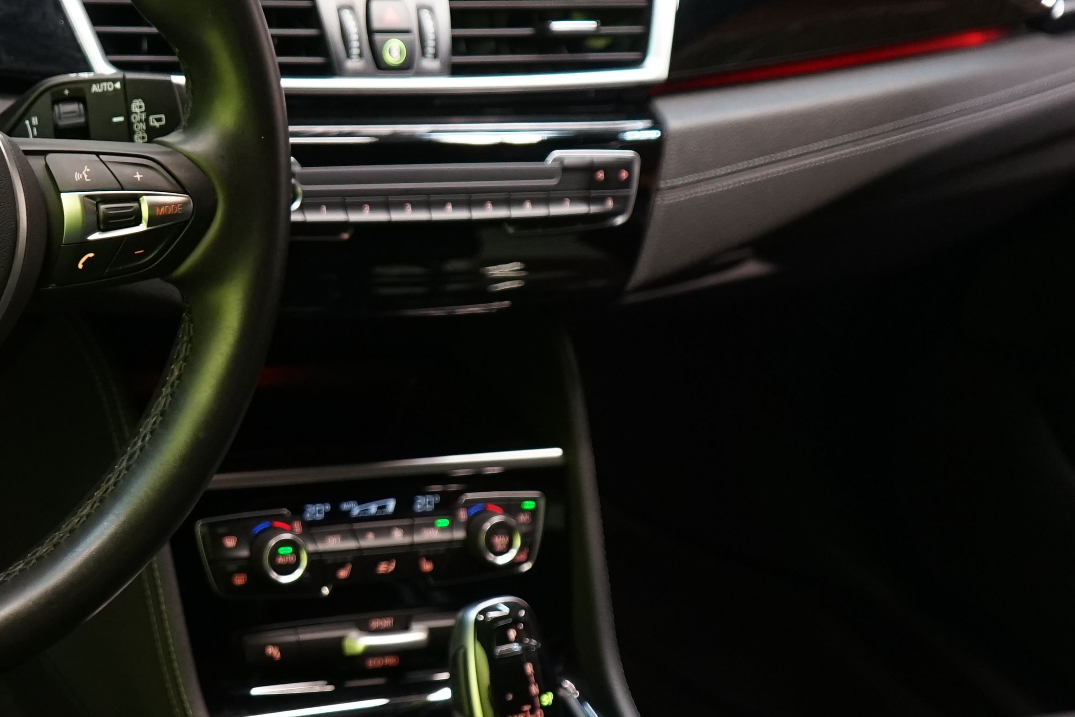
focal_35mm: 75
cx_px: 8
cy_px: 289
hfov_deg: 25.7
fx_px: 2240
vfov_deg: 18.2
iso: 1000
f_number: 3.5
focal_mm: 29
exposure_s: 1/30
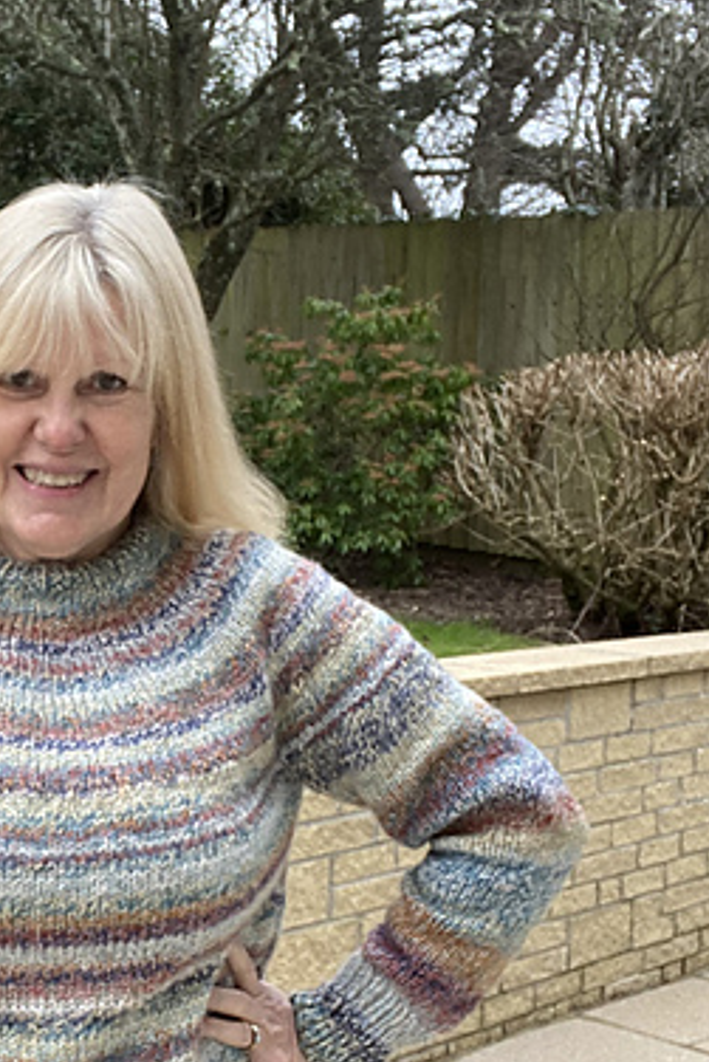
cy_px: 644
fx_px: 1564
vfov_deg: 37.3
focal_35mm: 53
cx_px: 40
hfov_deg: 24.6
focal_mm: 2.71
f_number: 2.2
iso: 100
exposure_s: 1/107
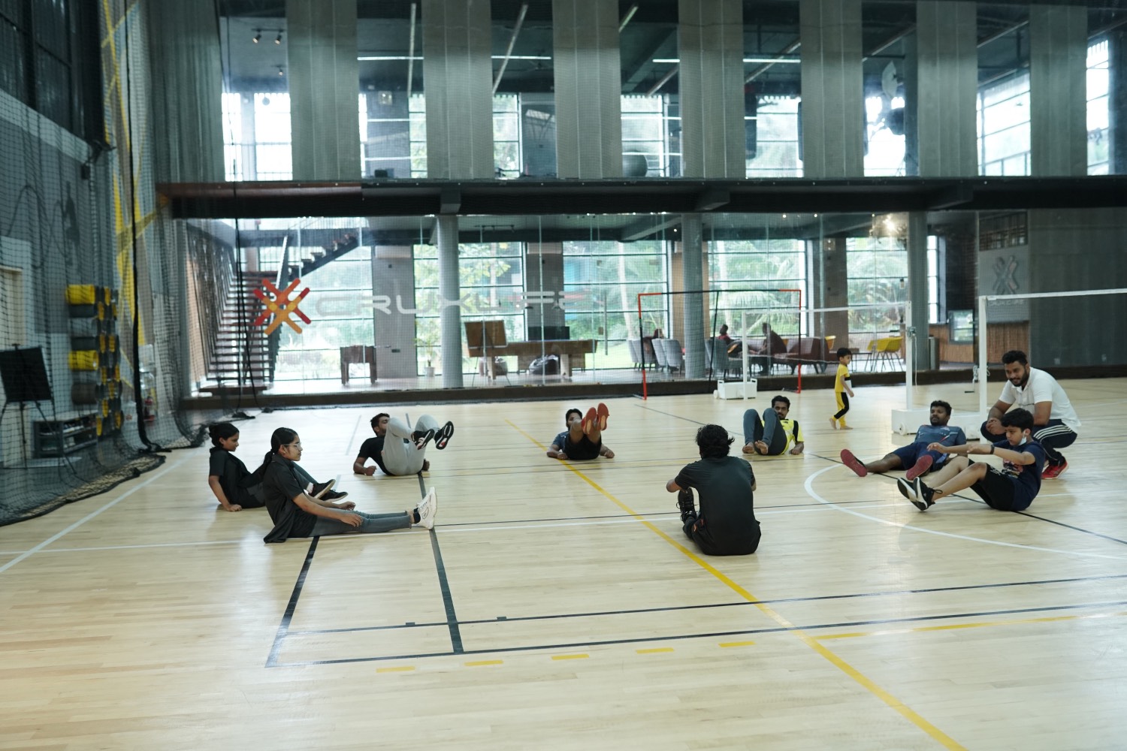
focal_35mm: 35
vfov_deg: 37.9
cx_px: 564
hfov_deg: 54.4
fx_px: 1096
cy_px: 376
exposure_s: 1/160
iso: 3200
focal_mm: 35
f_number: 2.8
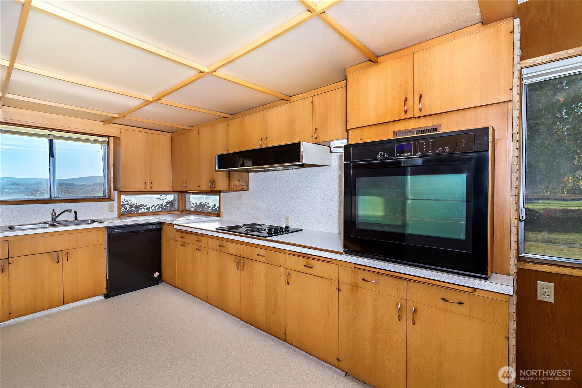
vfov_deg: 73.8
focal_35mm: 16
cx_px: 291
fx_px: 259
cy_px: 194
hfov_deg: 96.7
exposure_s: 1/200
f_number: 10
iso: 200
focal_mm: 16
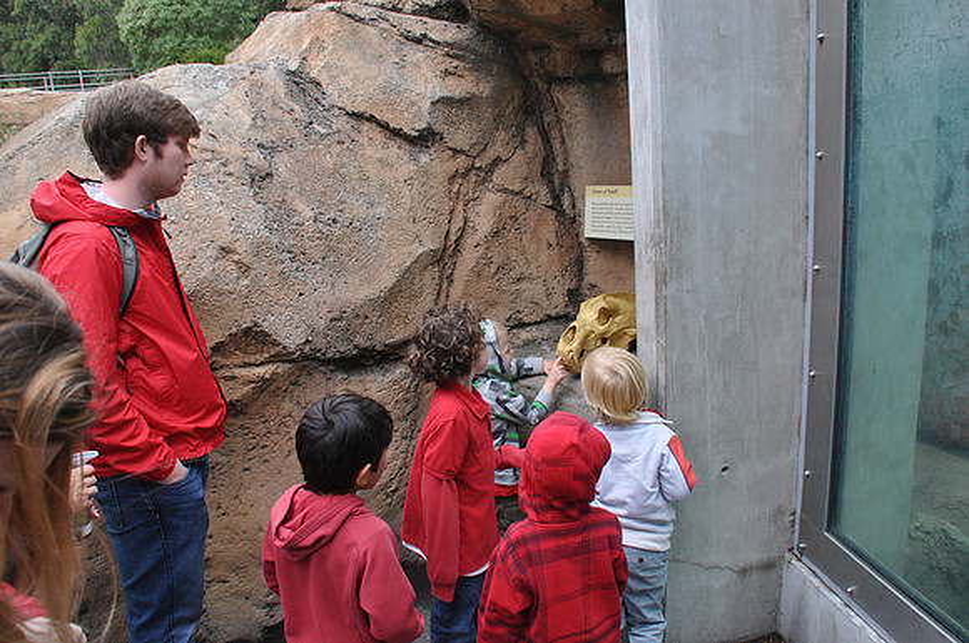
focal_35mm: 27
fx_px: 726
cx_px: 484
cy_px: 322
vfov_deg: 47.8
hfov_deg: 67.5
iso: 320
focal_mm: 18
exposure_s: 1/200
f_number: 7.1
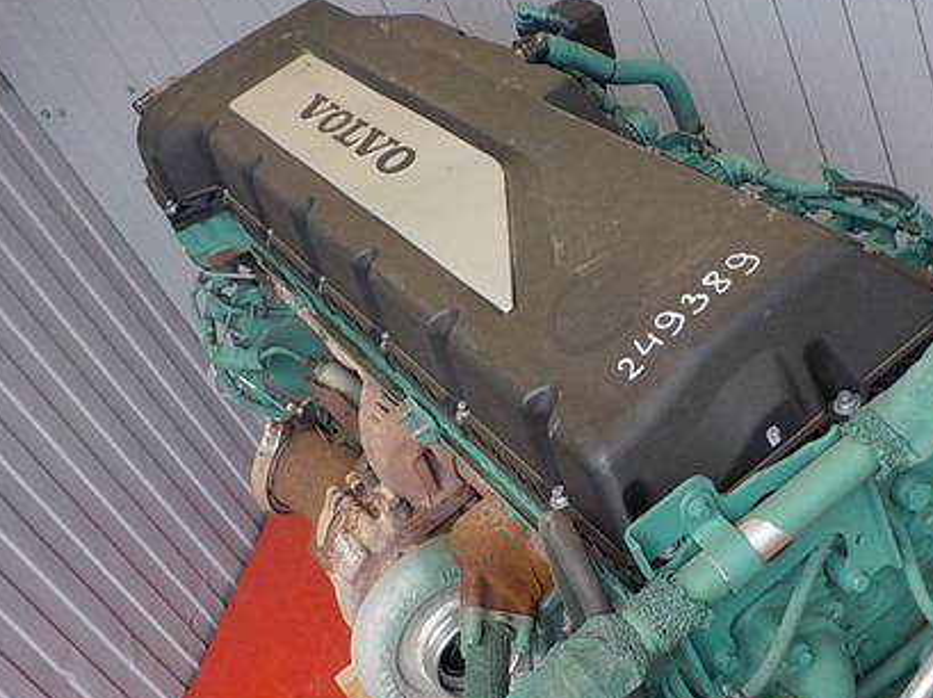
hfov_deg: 40.1
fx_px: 1266
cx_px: 602
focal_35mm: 47
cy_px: 331
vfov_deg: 30.8
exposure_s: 1/80
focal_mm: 4.1
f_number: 3.3
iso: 125
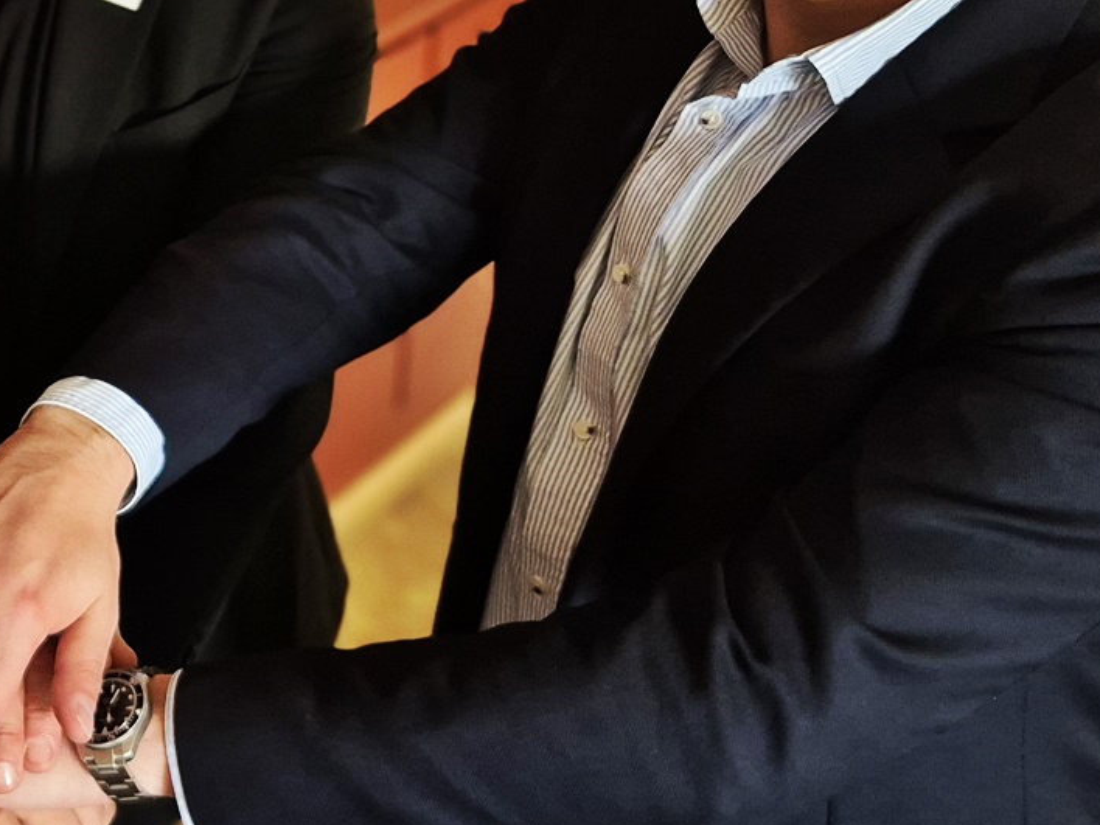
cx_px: -82
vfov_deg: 22.2
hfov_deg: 27.5
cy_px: 134
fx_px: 2066
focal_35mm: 65
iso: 320
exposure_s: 1/100
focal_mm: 5.4
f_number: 1.8
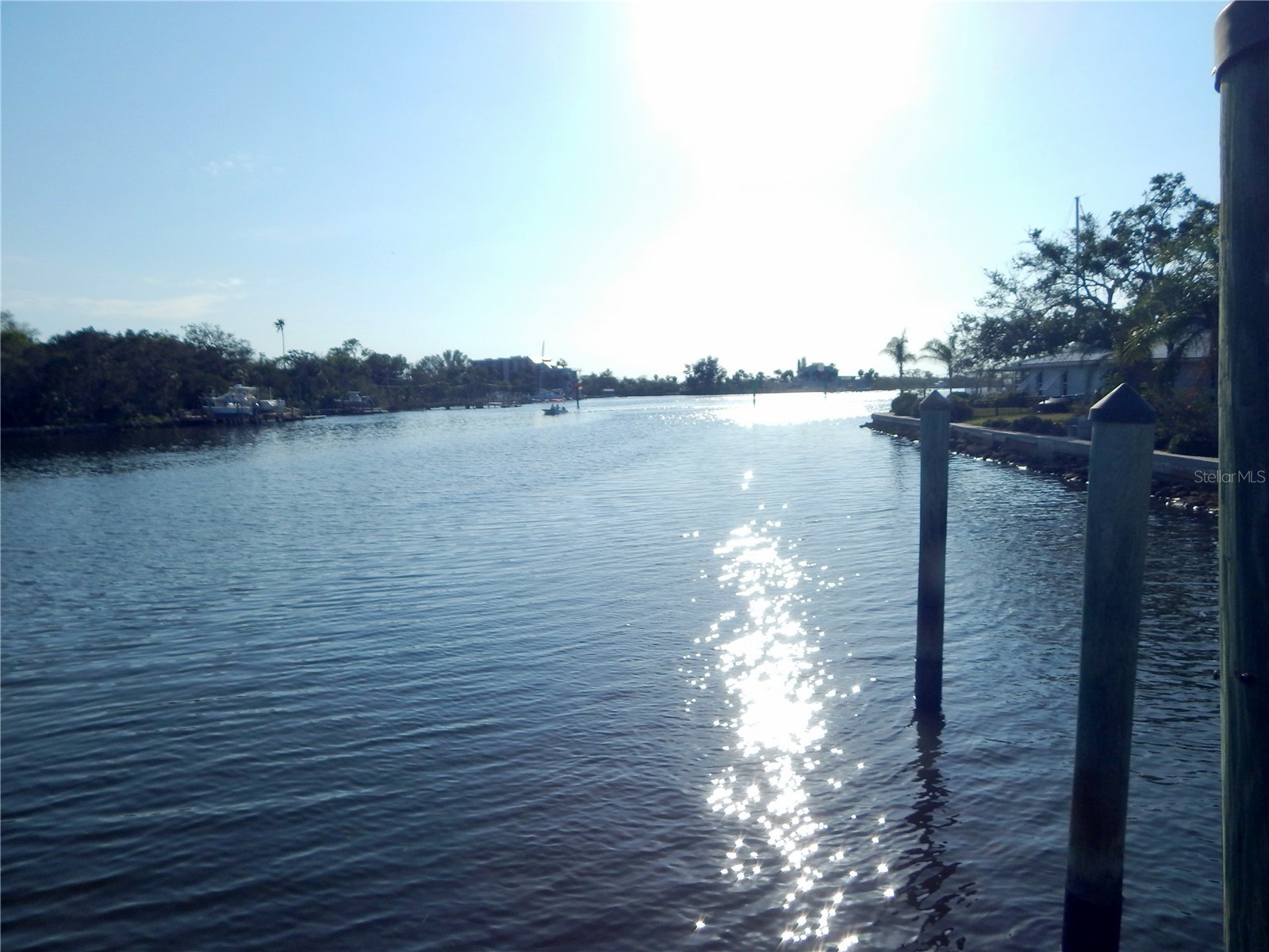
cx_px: 634
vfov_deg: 61.1
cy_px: 476
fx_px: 807
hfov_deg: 76.4
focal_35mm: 22
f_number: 6
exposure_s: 1/1500
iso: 125
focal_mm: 4
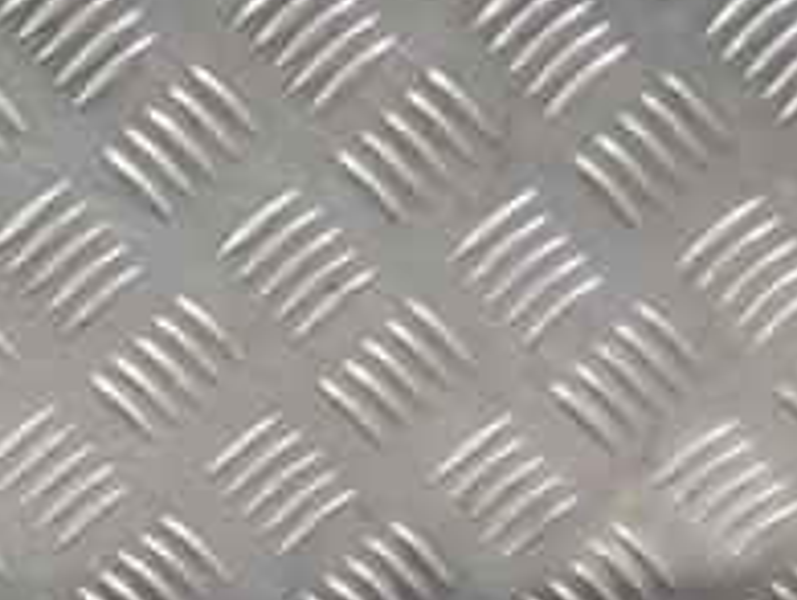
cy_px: 784
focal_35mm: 186
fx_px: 4290
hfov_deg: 10.4
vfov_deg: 7.9
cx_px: -159
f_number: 5.3
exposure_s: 1/60
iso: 640
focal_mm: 42
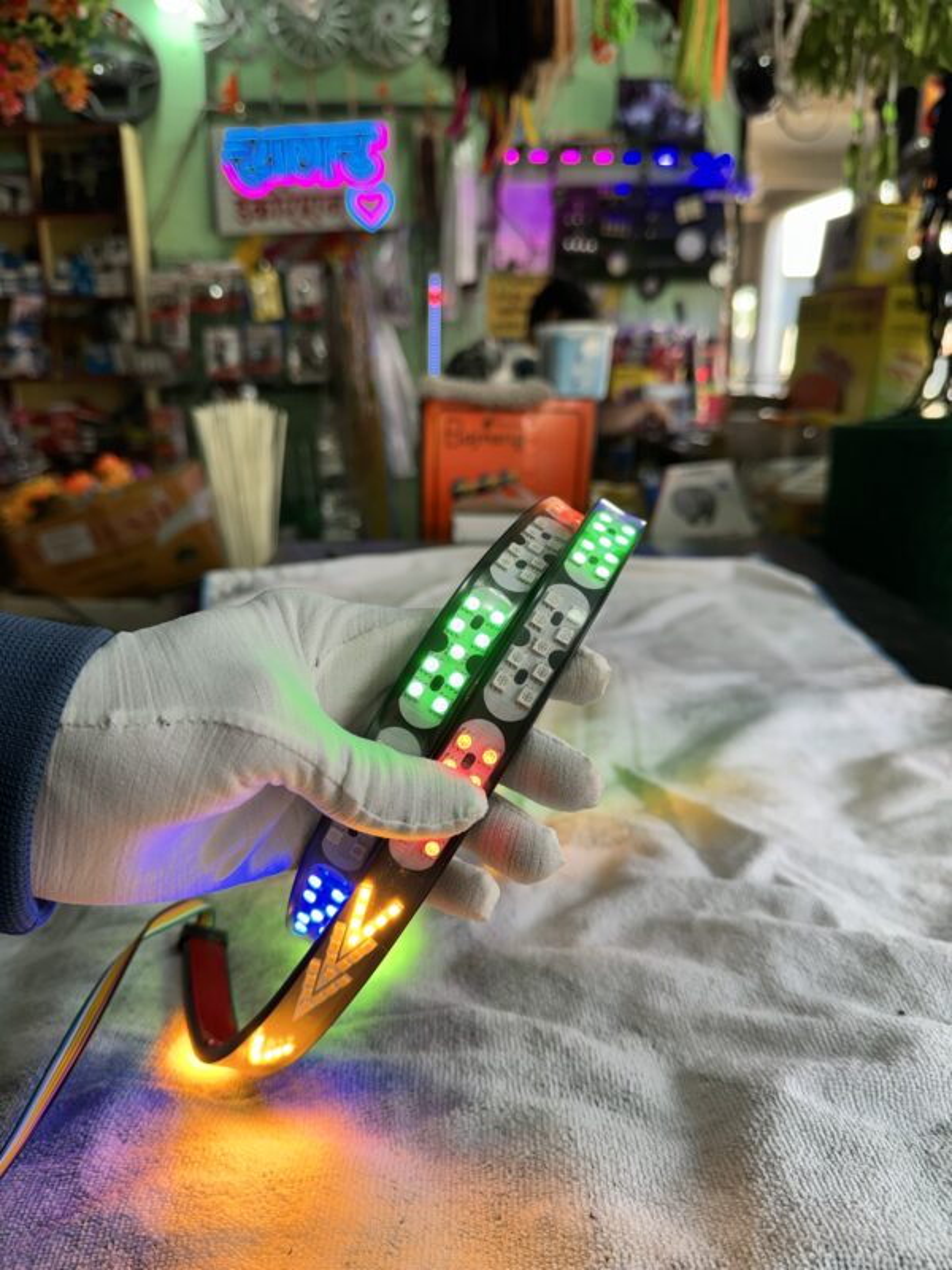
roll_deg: +0.0
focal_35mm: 24
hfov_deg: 56.8
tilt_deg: -16.6
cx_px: 476
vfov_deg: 71.6
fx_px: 880
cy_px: 635
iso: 50
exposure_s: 1/125
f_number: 1.78
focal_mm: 6.76
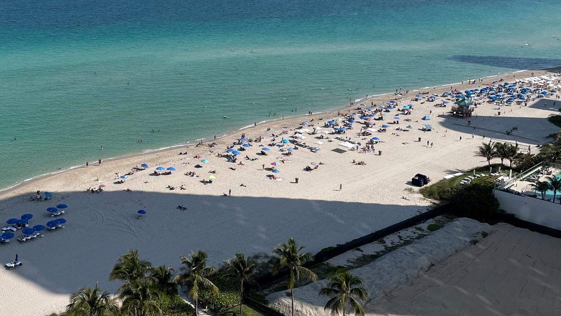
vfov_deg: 28.5
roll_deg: -1.6
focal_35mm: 41
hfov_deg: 48.7
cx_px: 193
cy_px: 71
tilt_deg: -11.6
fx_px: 610
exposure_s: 1/4651
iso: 32
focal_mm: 4.2
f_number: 1.6
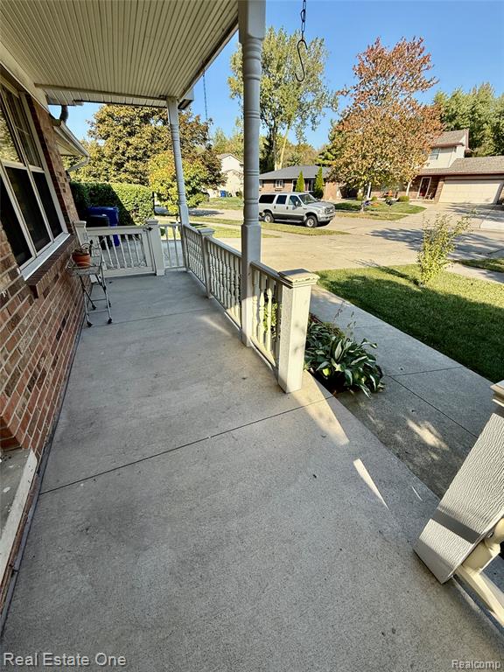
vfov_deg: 102.1
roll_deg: +1.1
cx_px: 252
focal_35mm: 14
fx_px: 272
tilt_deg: -28.5
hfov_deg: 85.7
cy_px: 336
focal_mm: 2.22
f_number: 2.2
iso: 64
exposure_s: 1/1312
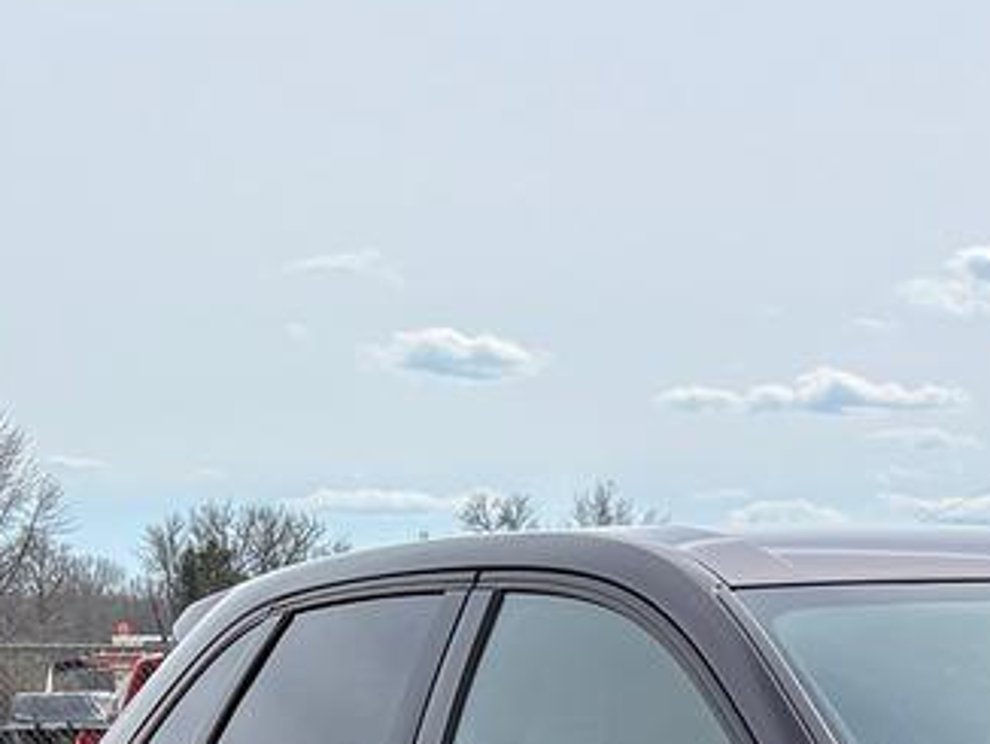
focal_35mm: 102
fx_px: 2919
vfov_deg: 13.0
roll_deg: +1.3
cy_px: 1373
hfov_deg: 17.9
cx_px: 1327
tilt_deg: -11.9
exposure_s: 1/3623
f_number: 1.6
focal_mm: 5.96
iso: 50
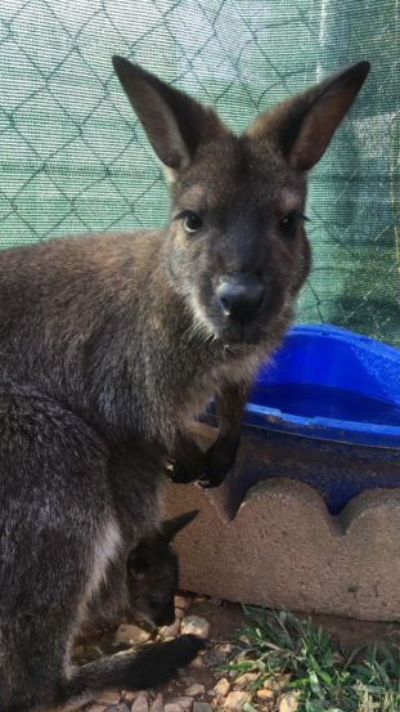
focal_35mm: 32
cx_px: 220
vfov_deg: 61.0
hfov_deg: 36.6
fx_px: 603
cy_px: 354
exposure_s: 1/120
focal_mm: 4.15
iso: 25
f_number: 2.2
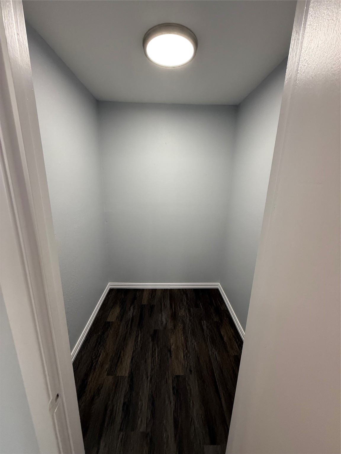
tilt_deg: -13.3
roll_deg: -0.9
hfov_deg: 85.7
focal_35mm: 14
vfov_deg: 102.1
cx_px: 170
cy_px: 227
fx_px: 184
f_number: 2.2
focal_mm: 2.22
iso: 250
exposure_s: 1/120
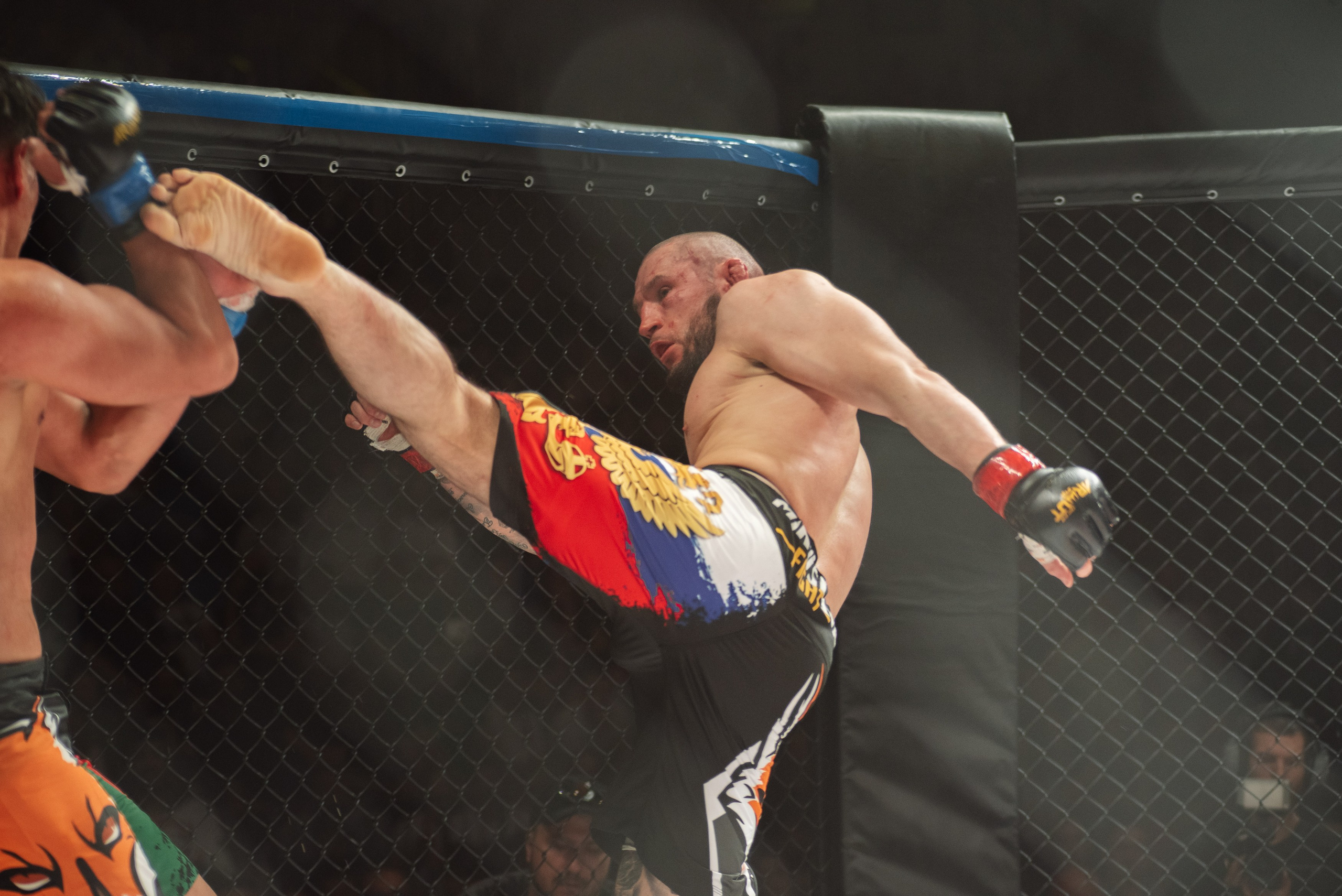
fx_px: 3729
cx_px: 671
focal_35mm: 100
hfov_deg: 20.4
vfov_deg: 13.7
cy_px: 448
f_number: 4
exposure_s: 1/320
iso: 1000
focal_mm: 100
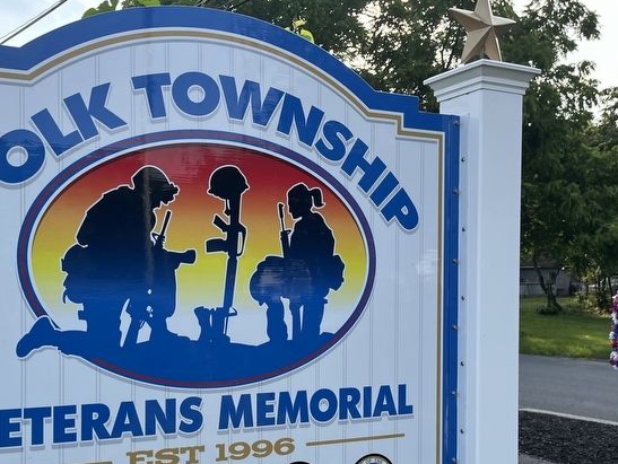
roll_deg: -1.7
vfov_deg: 37.4
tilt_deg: -1.5
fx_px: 679
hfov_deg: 47.7
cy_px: 308
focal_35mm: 38
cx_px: 181
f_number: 1.6
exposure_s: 1/1018
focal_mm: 5.1
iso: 50
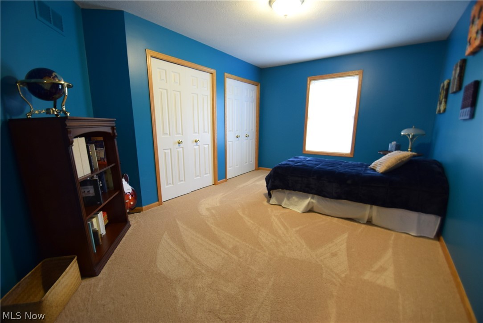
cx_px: 242
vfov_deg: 77.4
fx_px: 201
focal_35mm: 15
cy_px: 162
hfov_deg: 100.4
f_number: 3.5
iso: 400
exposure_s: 1/6
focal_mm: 10
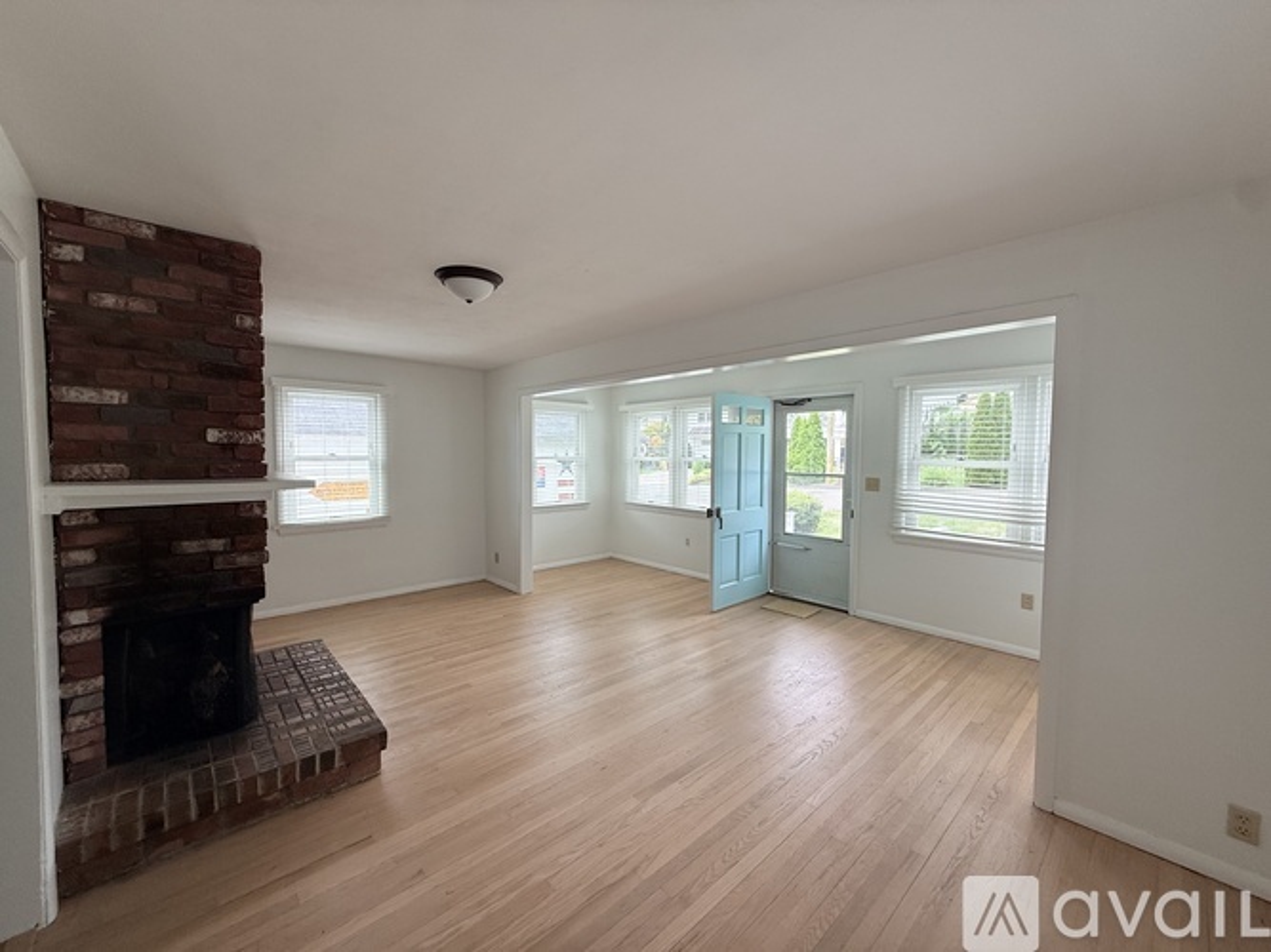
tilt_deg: -2.3
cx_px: 636
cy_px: 476
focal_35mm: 14
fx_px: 514
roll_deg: -0.4
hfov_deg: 102.1
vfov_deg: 85.7
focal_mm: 2.22
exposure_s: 1/99
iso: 64
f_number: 2.2
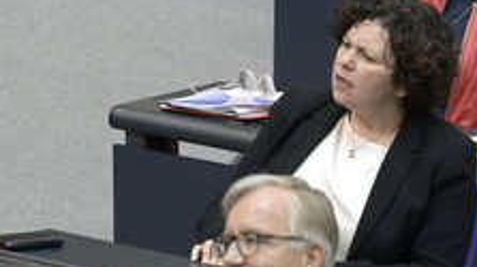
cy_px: 141
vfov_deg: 1.6
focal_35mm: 763
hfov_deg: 2.8
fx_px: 9642
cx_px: 363
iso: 8000
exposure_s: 1/400
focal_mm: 360
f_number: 5.6
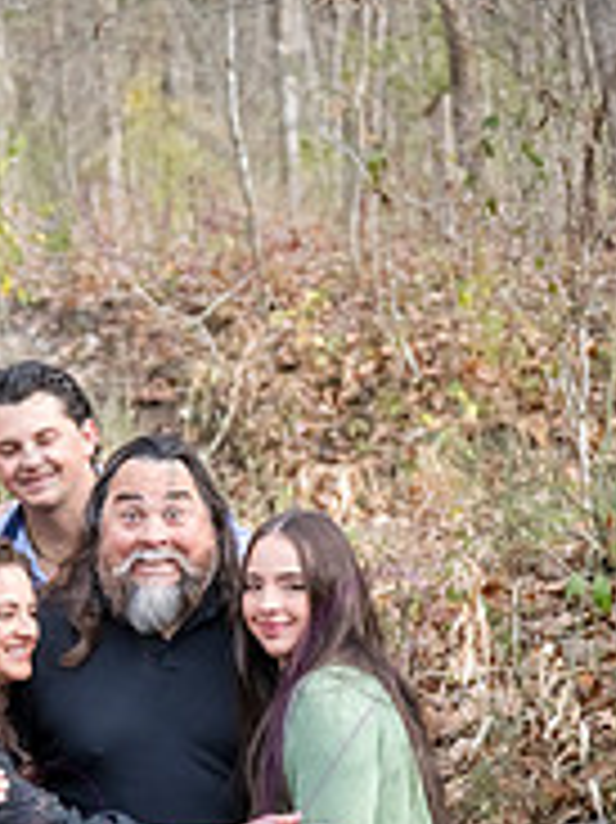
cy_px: 635
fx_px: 4775
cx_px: 166
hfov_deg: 7.4
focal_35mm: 201
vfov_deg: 9.8
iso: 800
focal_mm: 85
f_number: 6.3
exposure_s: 1/500
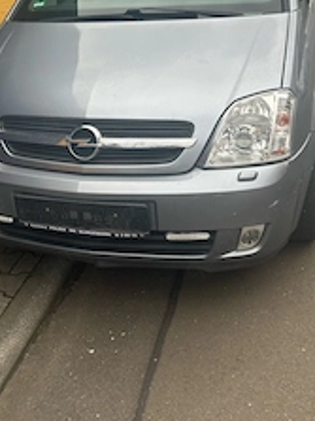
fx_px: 522
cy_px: 109
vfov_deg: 42.6
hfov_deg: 33.5
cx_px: 136
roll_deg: +2.6
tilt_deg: -17.1
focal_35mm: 43
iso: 80
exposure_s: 1/264
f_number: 1.78
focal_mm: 6.86
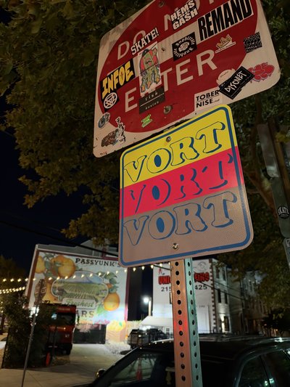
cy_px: 194
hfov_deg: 56.8
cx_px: 145
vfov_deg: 71.6
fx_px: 268
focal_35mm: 24
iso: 640
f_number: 1.48
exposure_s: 1/30
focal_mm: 6.93
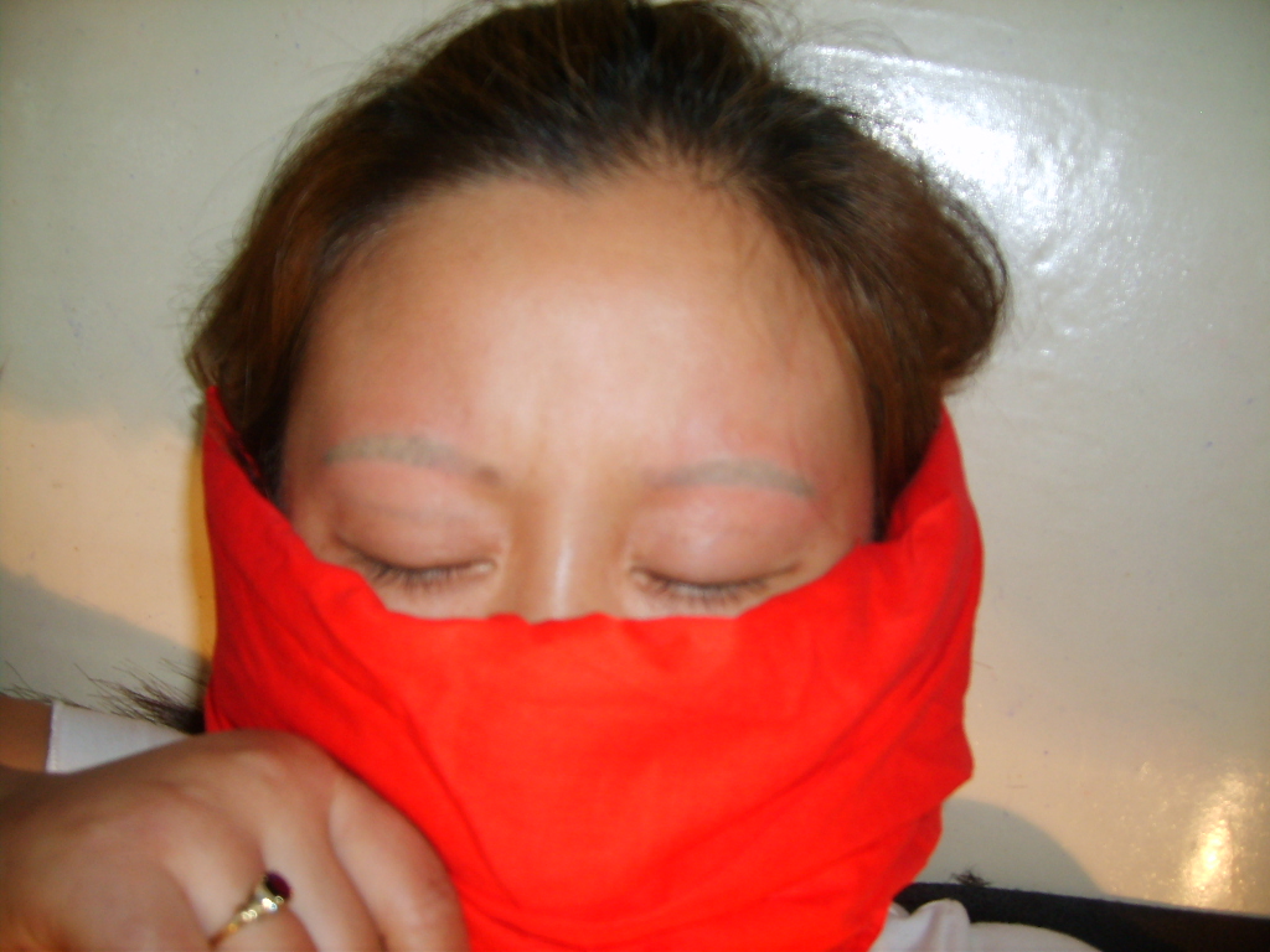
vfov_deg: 40.7
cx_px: 635
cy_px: 476
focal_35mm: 35
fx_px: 1284
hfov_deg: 52.6
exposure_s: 1/30
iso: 100
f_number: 2.8
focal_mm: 5.8
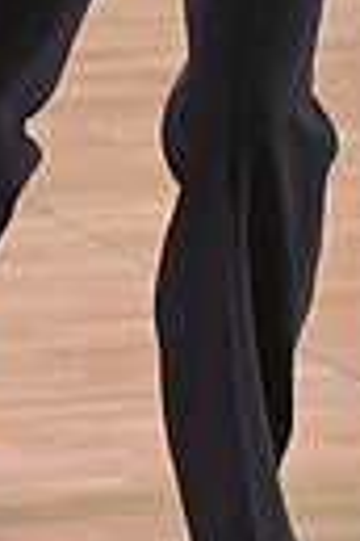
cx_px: -308
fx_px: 6854
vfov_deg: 4.5
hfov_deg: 3.0
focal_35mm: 457
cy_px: -348
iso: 3200
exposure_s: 1/400
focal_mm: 102
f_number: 5
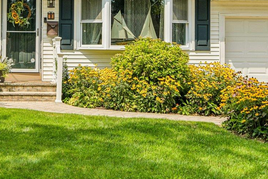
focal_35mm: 61
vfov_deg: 22.1
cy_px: 46
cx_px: 31
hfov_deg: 31.5
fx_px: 454
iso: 160
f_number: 9
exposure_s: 1/200
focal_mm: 22
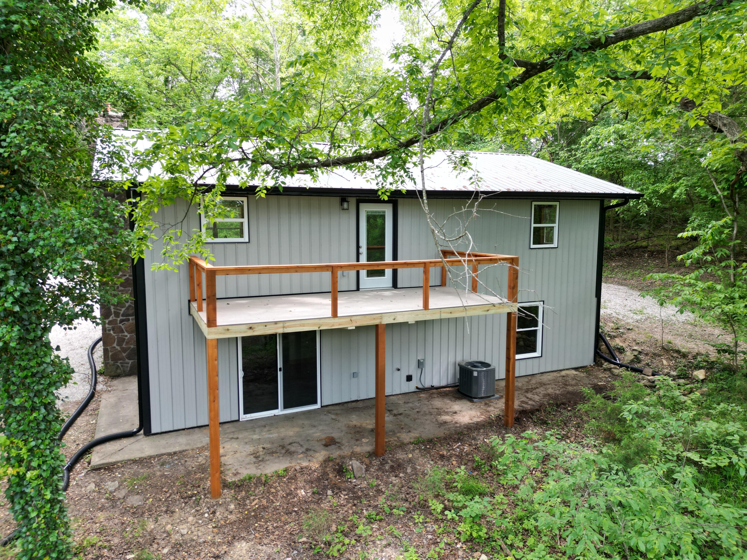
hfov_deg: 71.6
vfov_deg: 56.8
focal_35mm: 24
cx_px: 374
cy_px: 280
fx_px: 518
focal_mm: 6.72
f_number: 1.7
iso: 150
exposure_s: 1/200
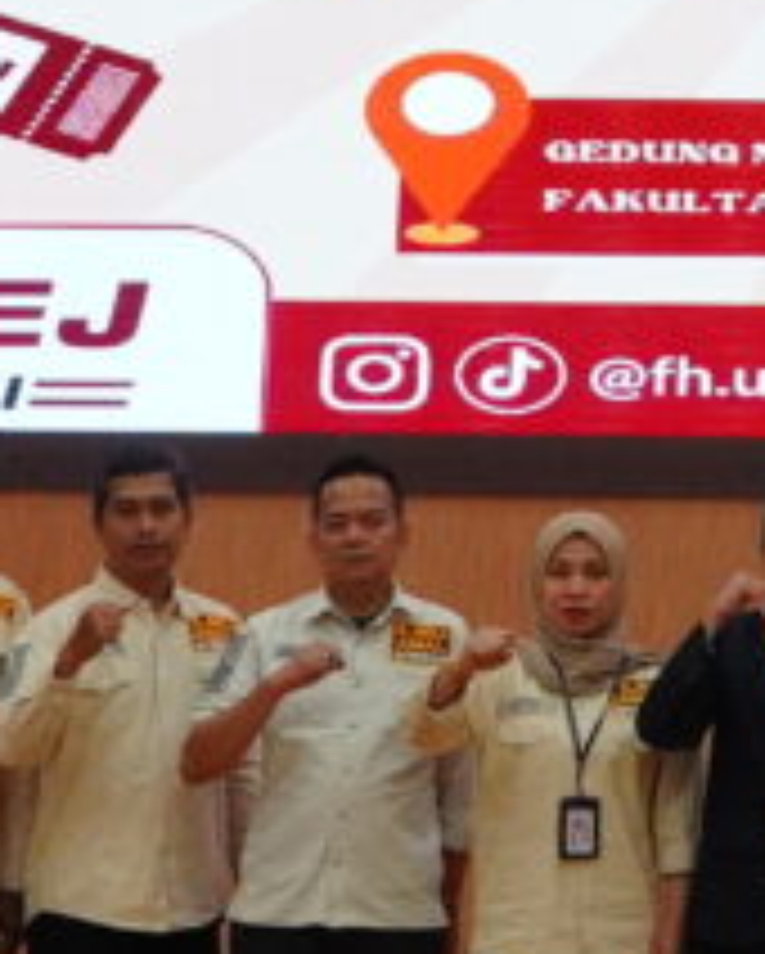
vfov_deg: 13.9
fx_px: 3843
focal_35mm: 136
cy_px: -7
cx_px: 1112
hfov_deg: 11.0
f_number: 5.6
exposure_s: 1/125
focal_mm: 20
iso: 3200
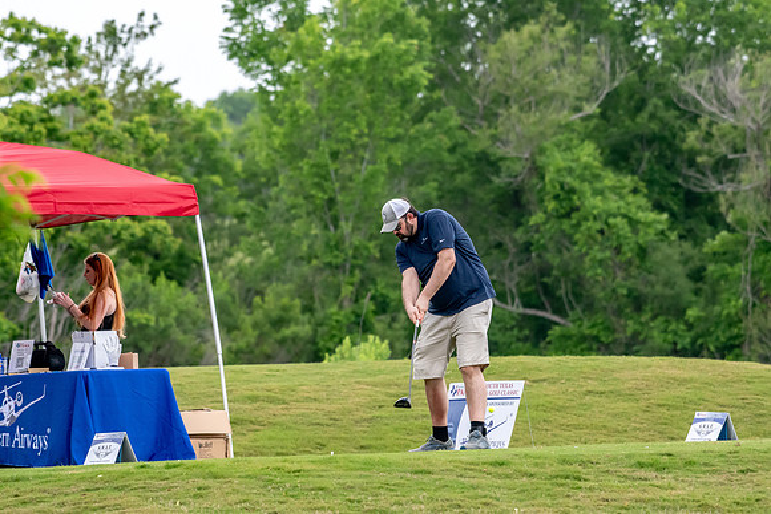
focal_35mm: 405
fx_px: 8675
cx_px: 386
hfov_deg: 5.1
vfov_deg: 3.4
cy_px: 257
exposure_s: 1/2000
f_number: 5.6
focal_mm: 270
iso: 1800
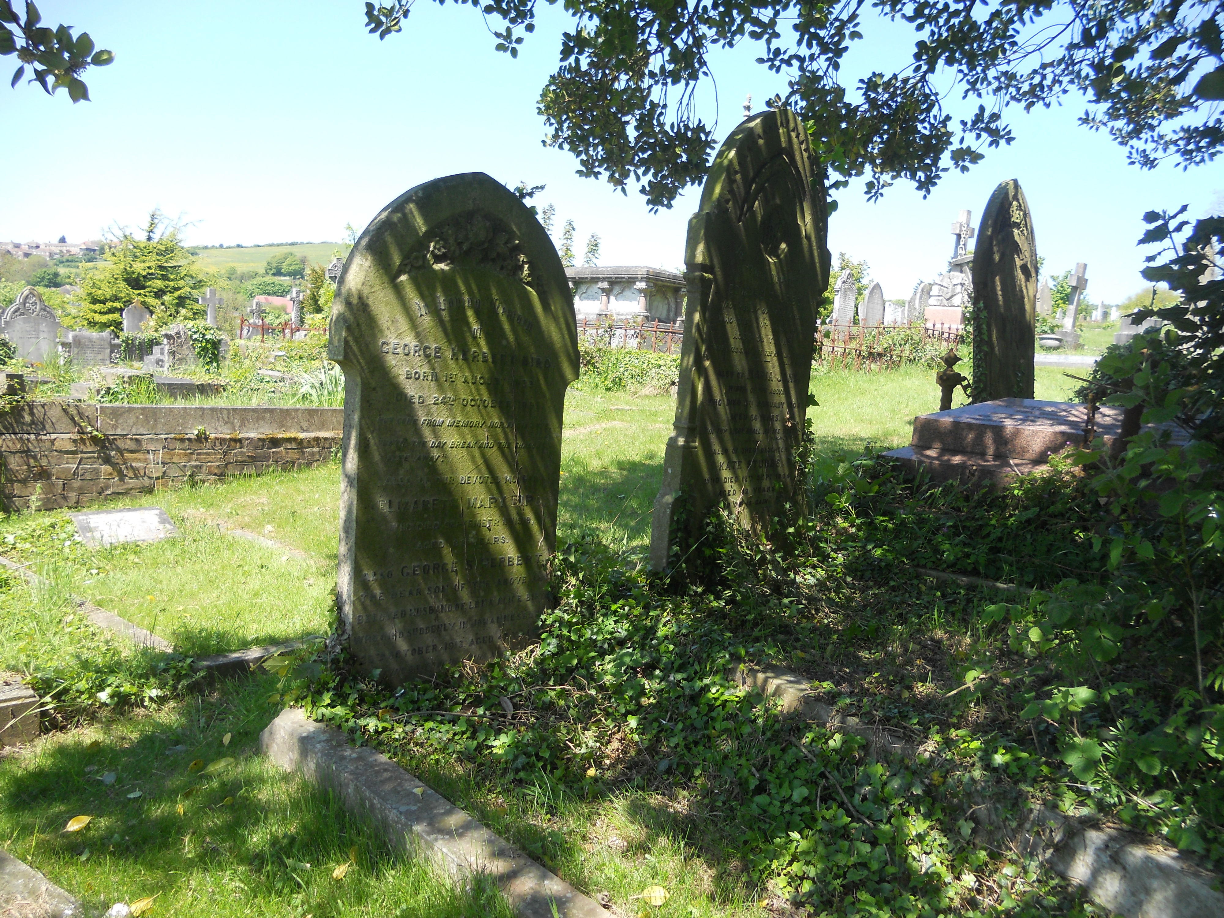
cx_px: 612
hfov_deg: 65.3
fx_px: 955
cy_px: 459
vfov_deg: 51.4
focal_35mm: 27
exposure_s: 1/250
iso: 80
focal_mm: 4.9
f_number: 3.2
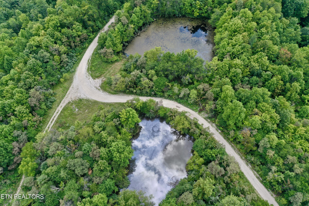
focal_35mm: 28
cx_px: 154
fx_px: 240
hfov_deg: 65.5
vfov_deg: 46.4
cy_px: 103
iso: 100
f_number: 3.5
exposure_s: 1/120
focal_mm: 10.26
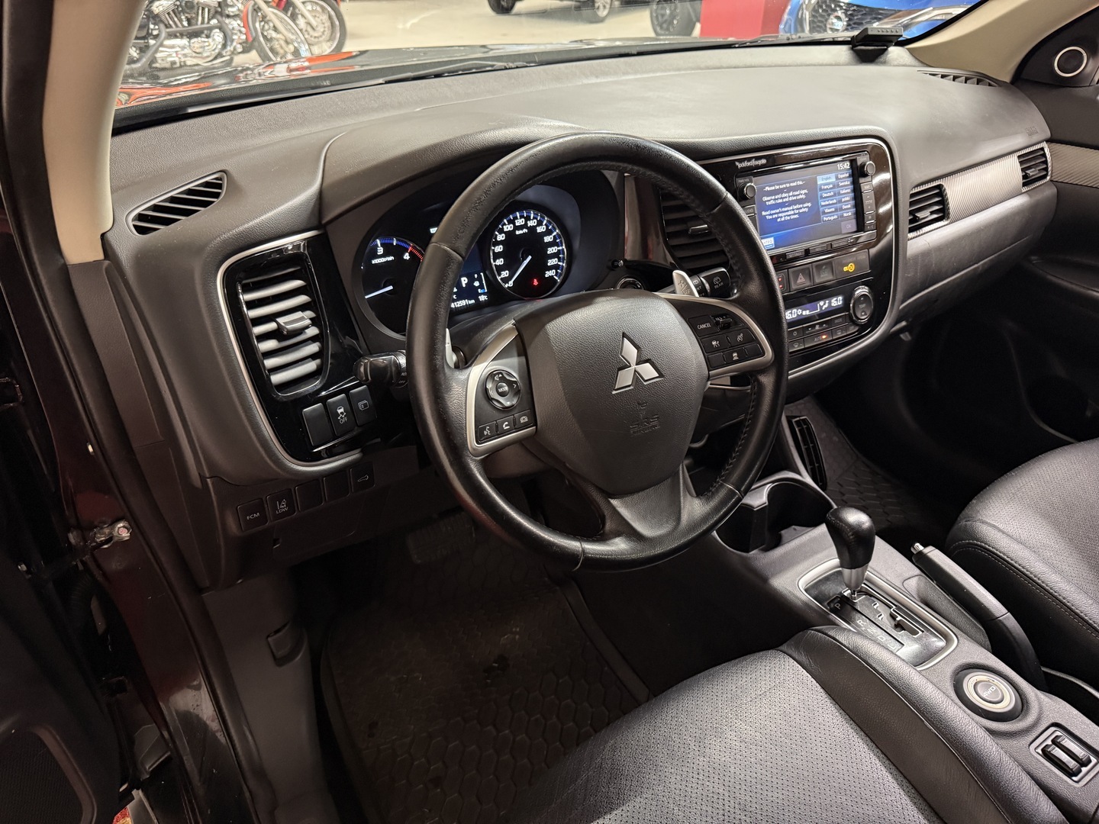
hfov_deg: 71.6
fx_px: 762
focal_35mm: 24
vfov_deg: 56.8
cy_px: 412
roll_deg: -0.7
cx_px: 550
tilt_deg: -32.4
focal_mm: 6.76
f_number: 1.78
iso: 400
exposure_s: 1/60
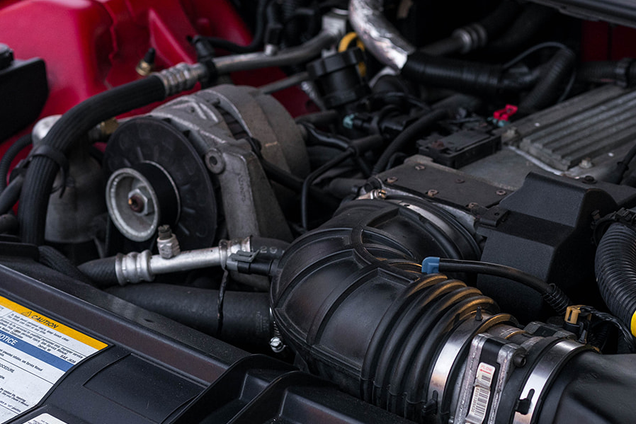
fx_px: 1731
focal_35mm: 98
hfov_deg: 20.8
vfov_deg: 14.0
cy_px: 201
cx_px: 375
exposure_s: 1/400
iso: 1000
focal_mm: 55
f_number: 4.5
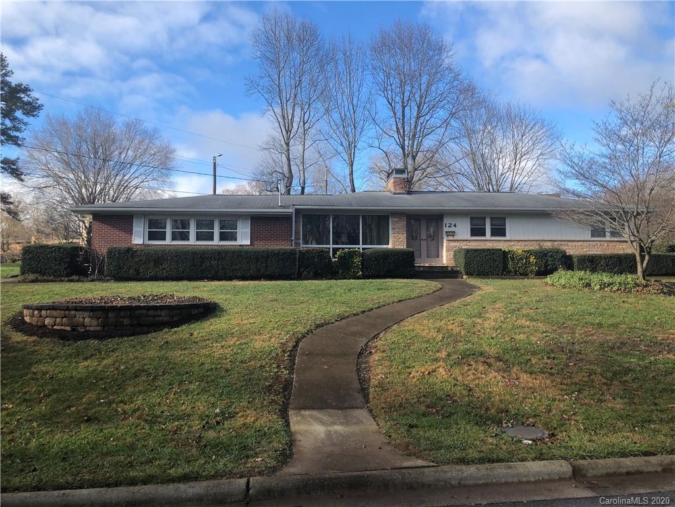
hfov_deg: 63.4
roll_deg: +1.1
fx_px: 546
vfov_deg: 49.7
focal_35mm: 28
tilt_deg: +5.2
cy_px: 254
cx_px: 338
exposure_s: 1/838
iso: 20
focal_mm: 3.99
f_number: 1.8
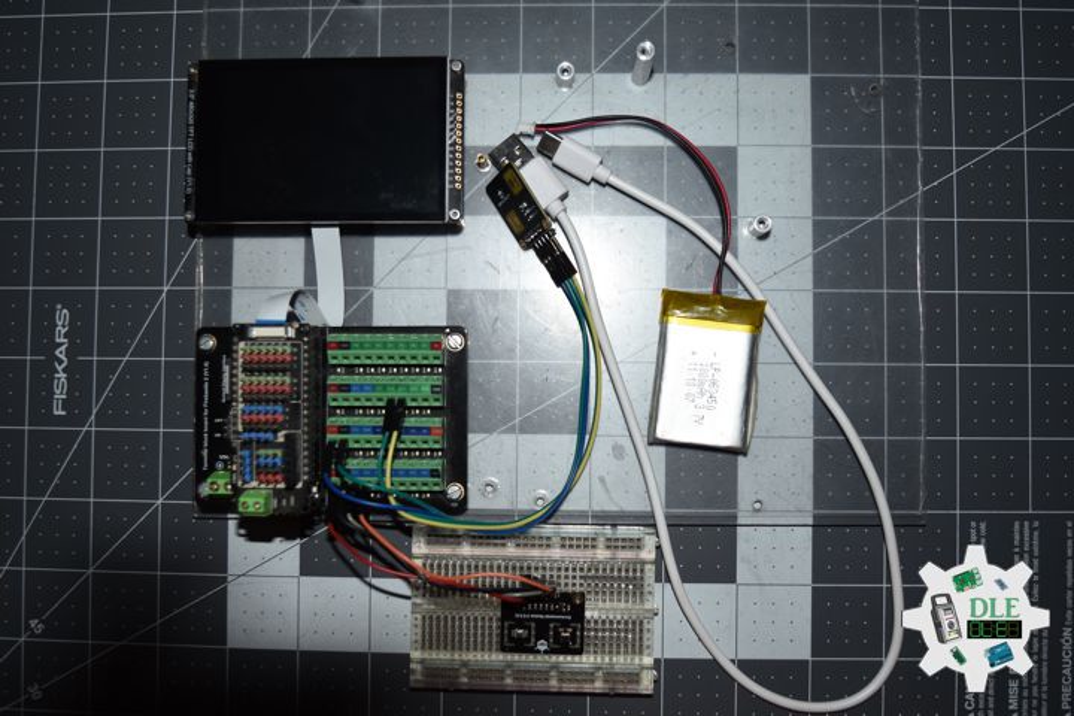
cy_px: 358
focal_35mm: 36
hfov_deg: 53.1
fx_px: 1074
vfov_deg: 36.9
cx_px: 537
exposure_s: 1/60
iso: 160
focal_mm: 24
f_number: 4
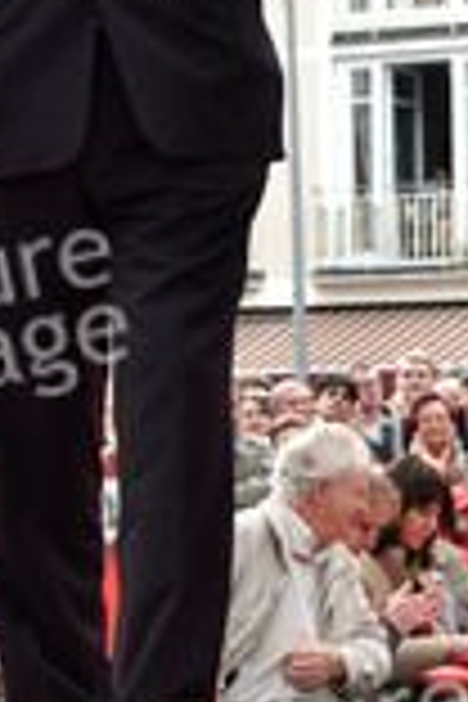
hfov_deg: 7.4
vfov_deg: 11.1
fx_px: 3607
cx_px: 387
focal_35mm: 185
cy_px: 112
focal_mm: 48
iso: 400
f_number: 8
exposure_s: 1/160
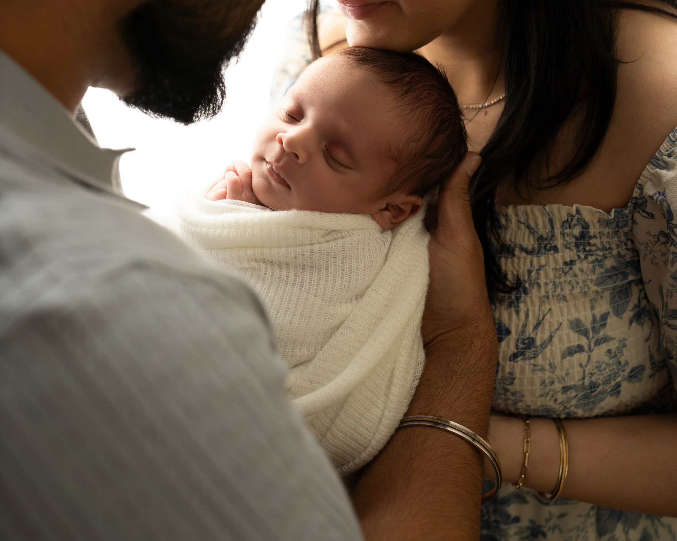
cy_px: 124
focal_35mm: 50
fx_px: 1002
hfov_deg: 37.3
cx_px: 338
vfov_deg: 29.7
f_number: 2.5
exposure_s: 1/200
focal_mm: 35
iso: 100
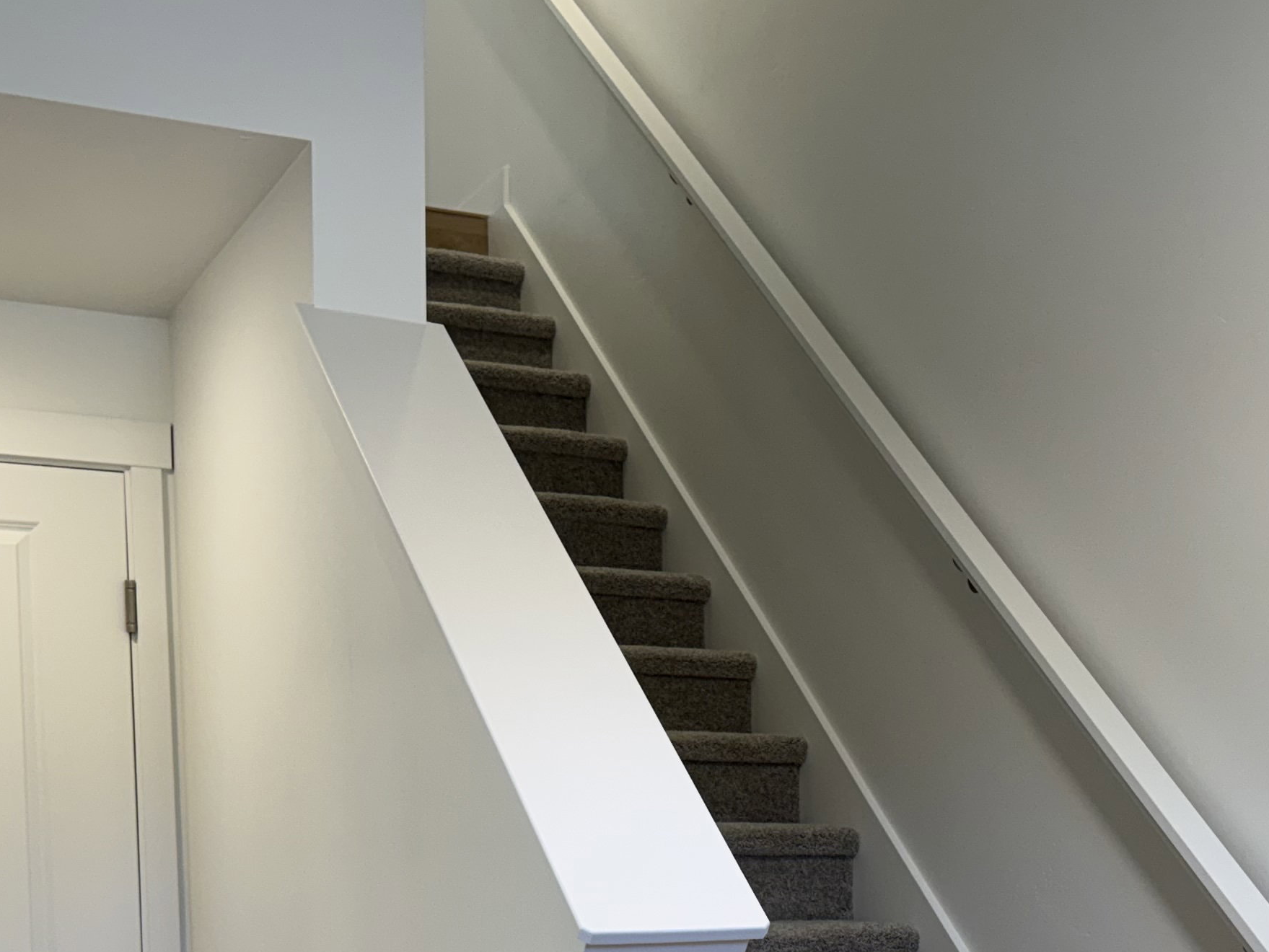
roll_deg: +0.7
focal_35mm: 55
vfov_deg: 25.0
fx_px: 2017
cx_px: 862
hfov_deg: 34.6
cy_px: 1002
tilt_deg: -4.3
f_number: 1.78
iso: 64
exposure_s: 1/120
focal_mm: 6.76
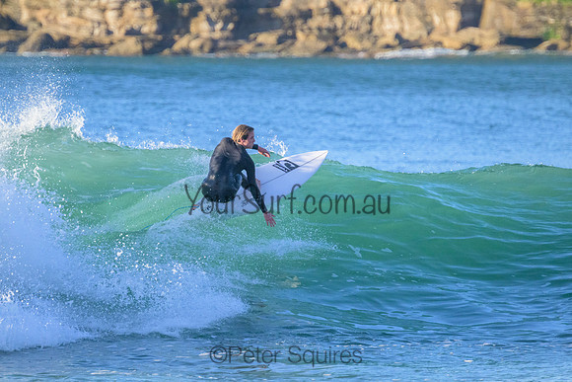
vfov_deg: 1.7
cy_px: 191
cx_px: 286
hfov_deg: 2.6
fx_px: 12713
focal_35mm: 800
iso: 8000
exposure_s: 1/2000
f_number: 11
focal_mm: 800
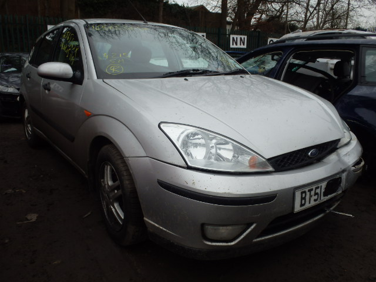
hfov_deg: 63.4
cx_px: 188
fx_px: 304
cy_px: 141
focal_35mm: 28
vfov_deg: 49.7
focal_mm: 5
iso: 125
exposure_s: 1/250
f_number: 3.9
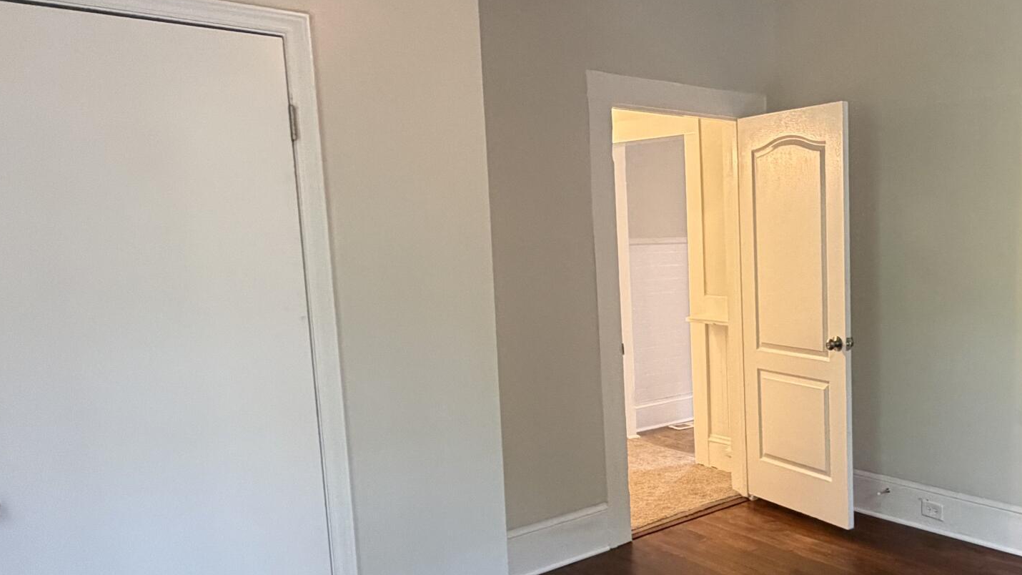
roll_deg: +1.3
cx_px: 833
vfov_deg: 36.6
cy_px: 339
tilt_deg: -7.6
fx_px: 867
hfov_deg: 56.1
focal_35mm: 32
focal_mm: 2.22
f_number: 2.2
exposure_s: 1/60
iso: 500
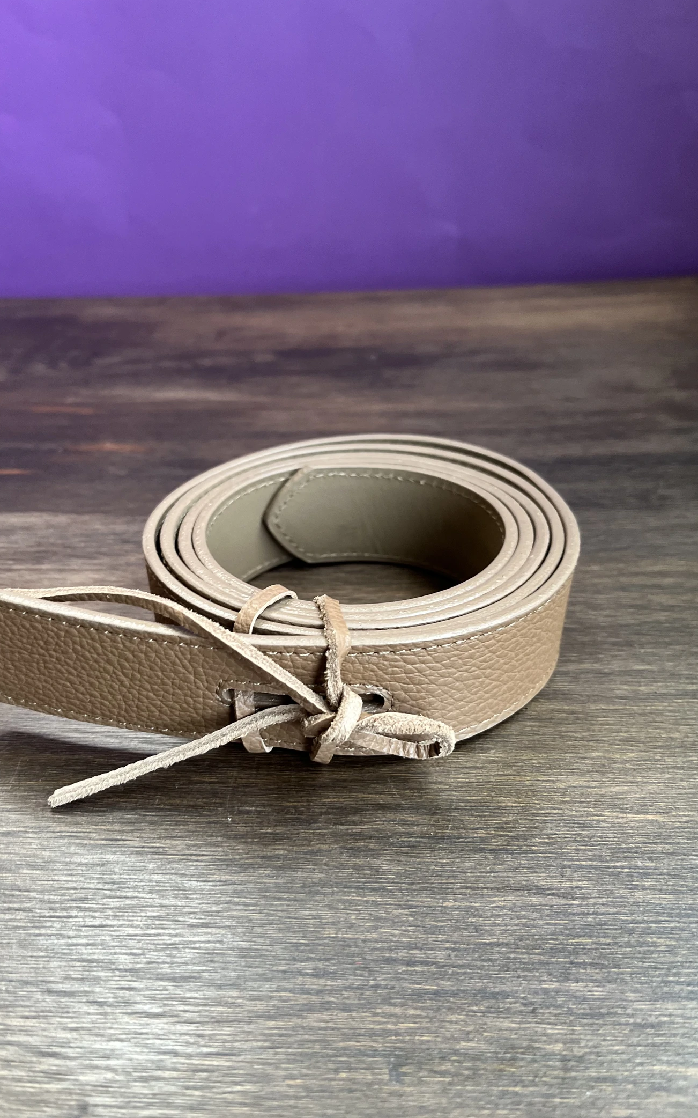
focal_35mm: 28
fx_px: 852
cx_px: 306
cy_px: 565
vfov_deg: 66.5
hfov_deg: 44.4
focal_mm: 5.1
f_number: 1.6
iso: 250
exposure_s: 1/60
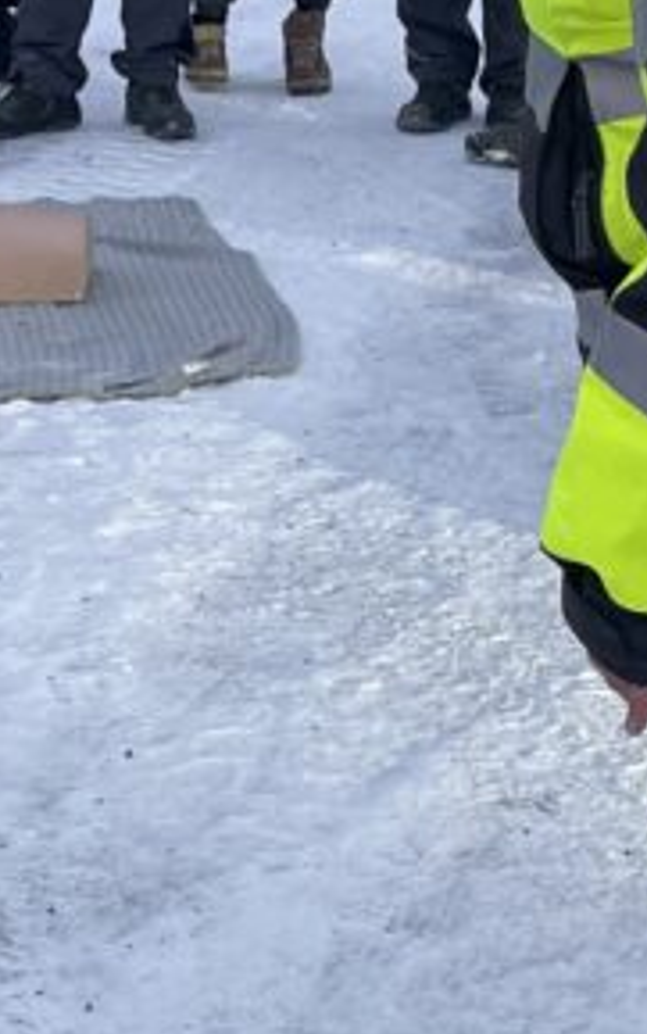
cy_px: 447
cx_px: -97
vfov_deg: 17.1
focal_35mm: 122
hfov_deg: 10.6
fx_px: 3437
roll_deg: +0.6
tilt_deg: -16.1
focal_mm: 5.1
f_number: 1.6
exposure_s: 1/121
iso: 80
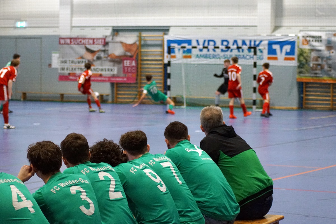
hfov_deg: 19.5
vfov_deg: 13.0
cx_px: 168
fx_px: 980
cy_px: 112
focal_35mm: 105
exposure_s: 1/320
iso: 3200
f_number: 4
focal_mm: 70
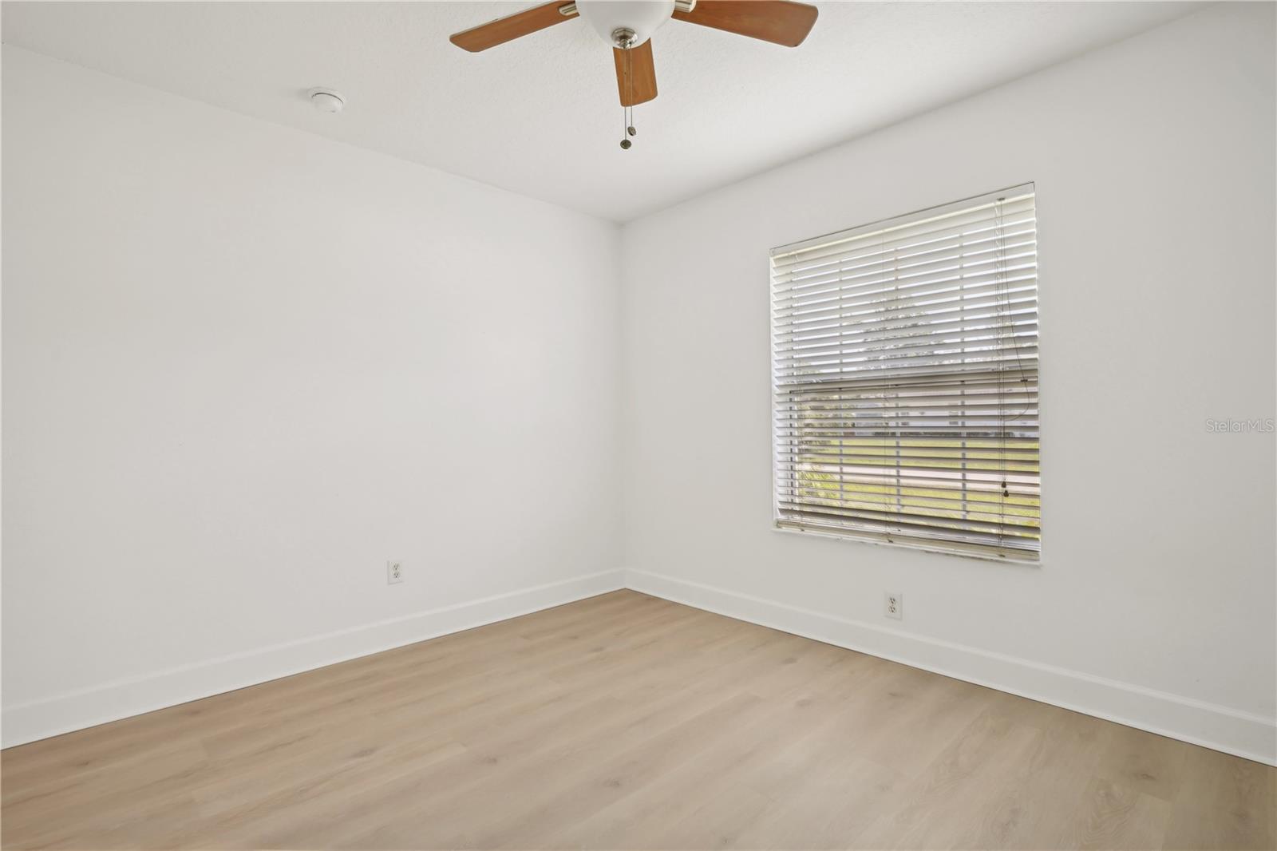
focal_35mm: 16
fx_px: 567
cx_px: 638
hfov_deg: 96.7
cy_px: 426
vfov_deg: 73.7
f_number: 8
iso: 400
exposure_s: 1/40
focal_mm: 16
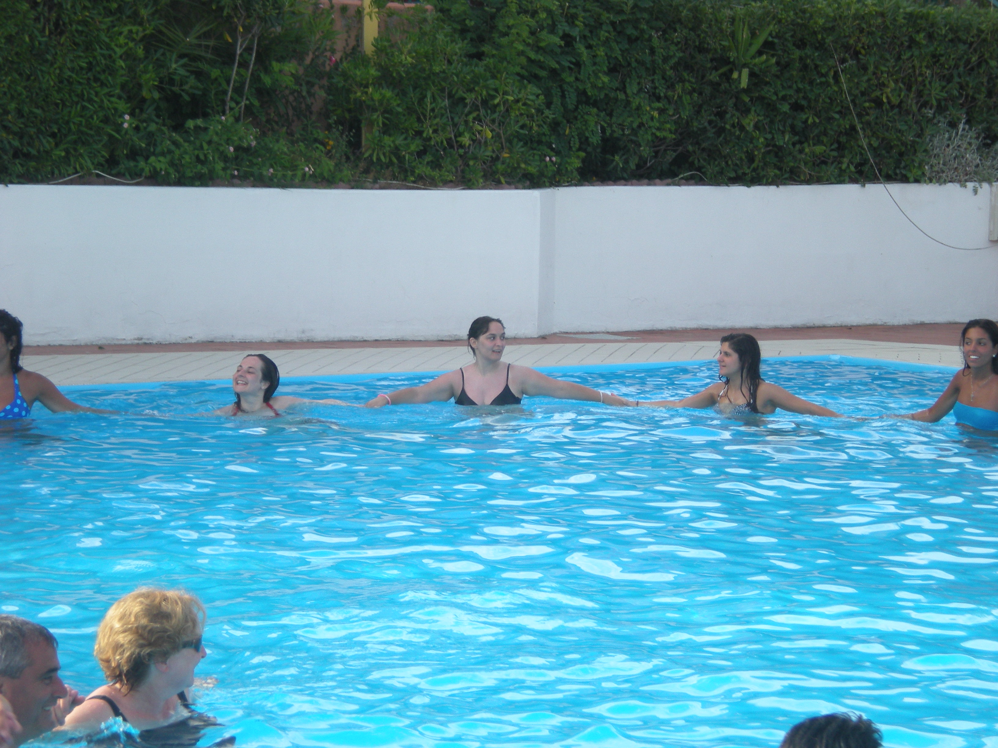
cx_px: 499
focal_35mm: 114
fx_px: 3287
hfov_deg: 17.3
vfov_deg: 13.0
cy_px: 374
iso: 106
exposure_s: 1/121
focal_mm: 18.9
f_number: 5.9
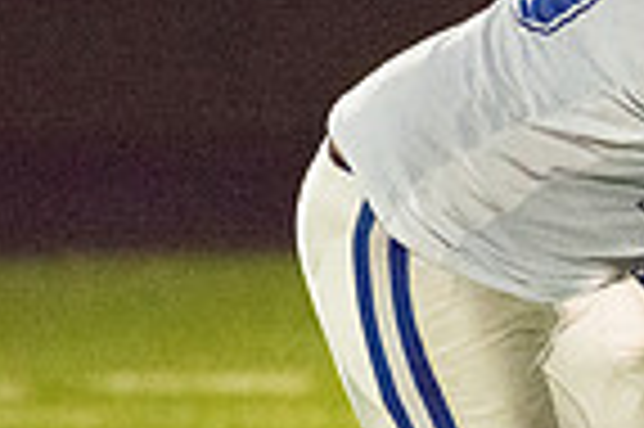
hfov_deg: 1.1
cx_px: 1126
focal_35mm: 1946
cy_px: 101
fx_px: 34772
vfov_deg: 0.7
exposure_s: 1/800
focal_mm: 480
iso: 10000
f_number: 5.6
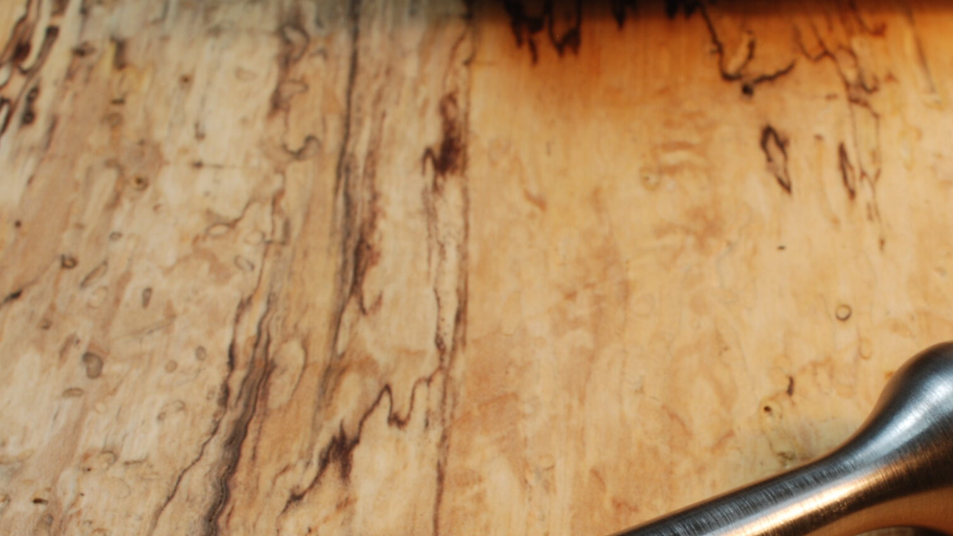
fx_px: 2679
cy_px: 473
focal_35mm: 106
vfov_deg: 11.4
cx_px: 724
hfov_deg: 20.0
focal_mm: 40
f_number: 22
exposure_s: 1/15
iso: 200
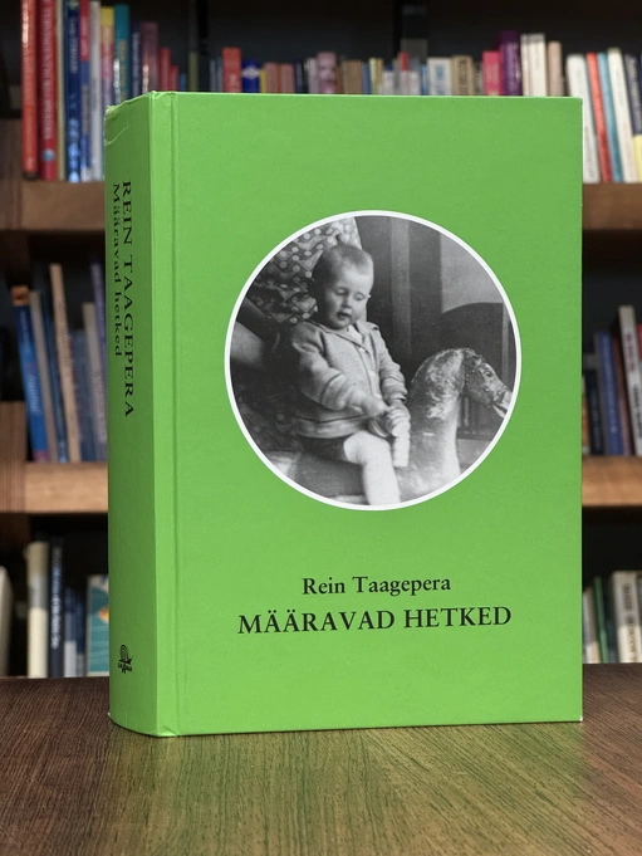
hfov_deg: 19.1
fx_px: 1903
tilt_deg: -0.8
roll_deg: +0.1
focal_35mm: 77
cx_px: 321
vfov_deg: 25.3
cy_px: 428
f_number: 2.8
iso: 250
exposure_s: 1/85
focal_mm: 9
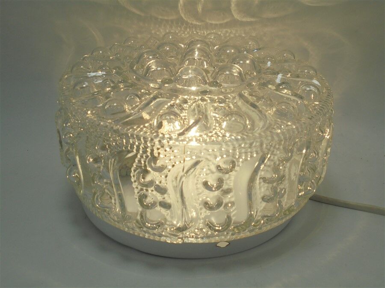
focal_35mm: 38
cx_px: 192
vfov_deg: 37.7
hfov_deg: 49.0
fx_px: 423
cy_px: 144
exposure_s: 1/320
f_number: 4.2
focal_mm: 6.9
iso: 100
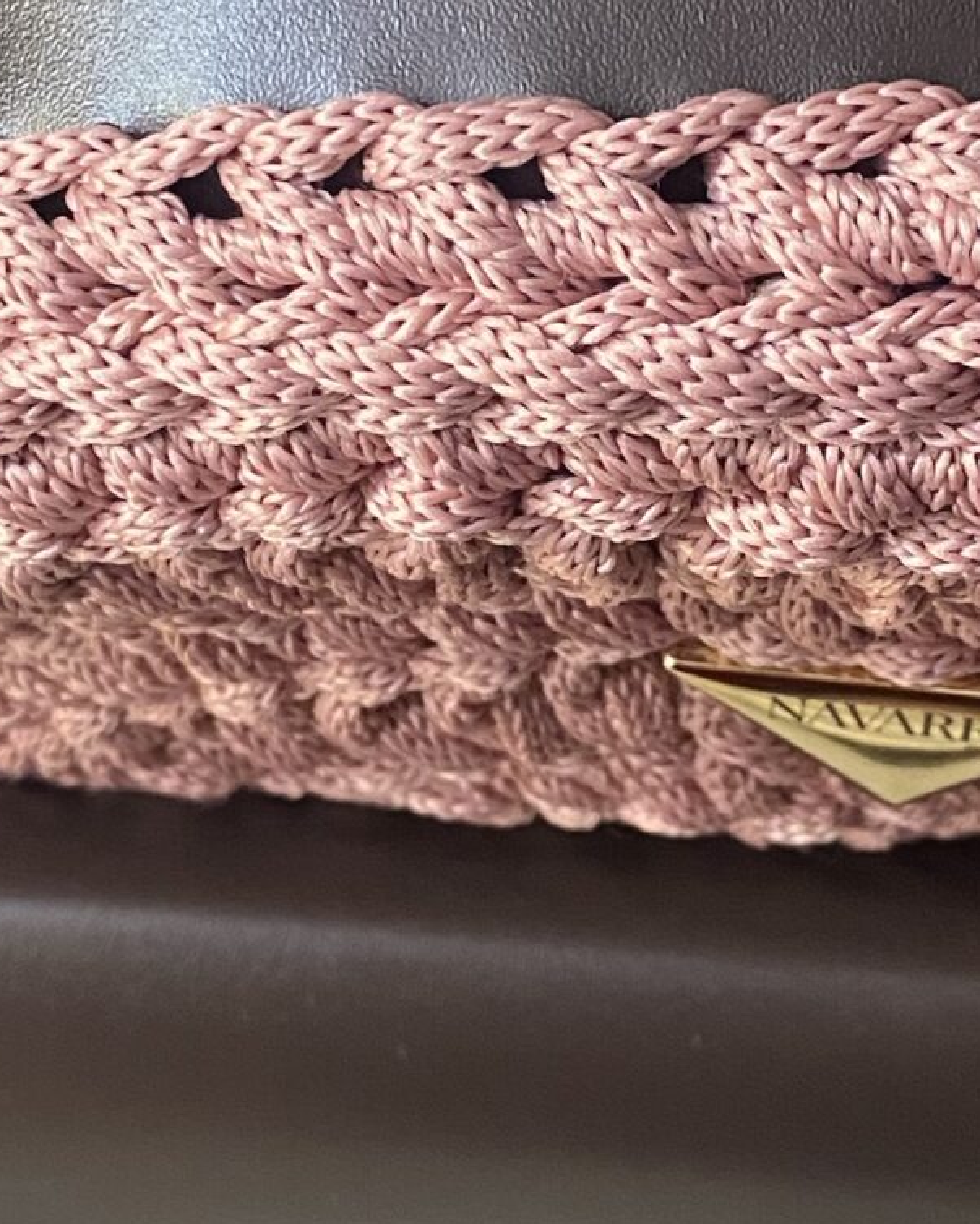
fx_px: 3118
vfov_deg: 22.0
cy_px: 323
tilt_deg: -62.7
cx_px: 754
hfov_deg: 17.7
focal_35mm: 86
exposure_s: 1/60
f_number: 1.8
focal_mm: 4.25
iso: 400
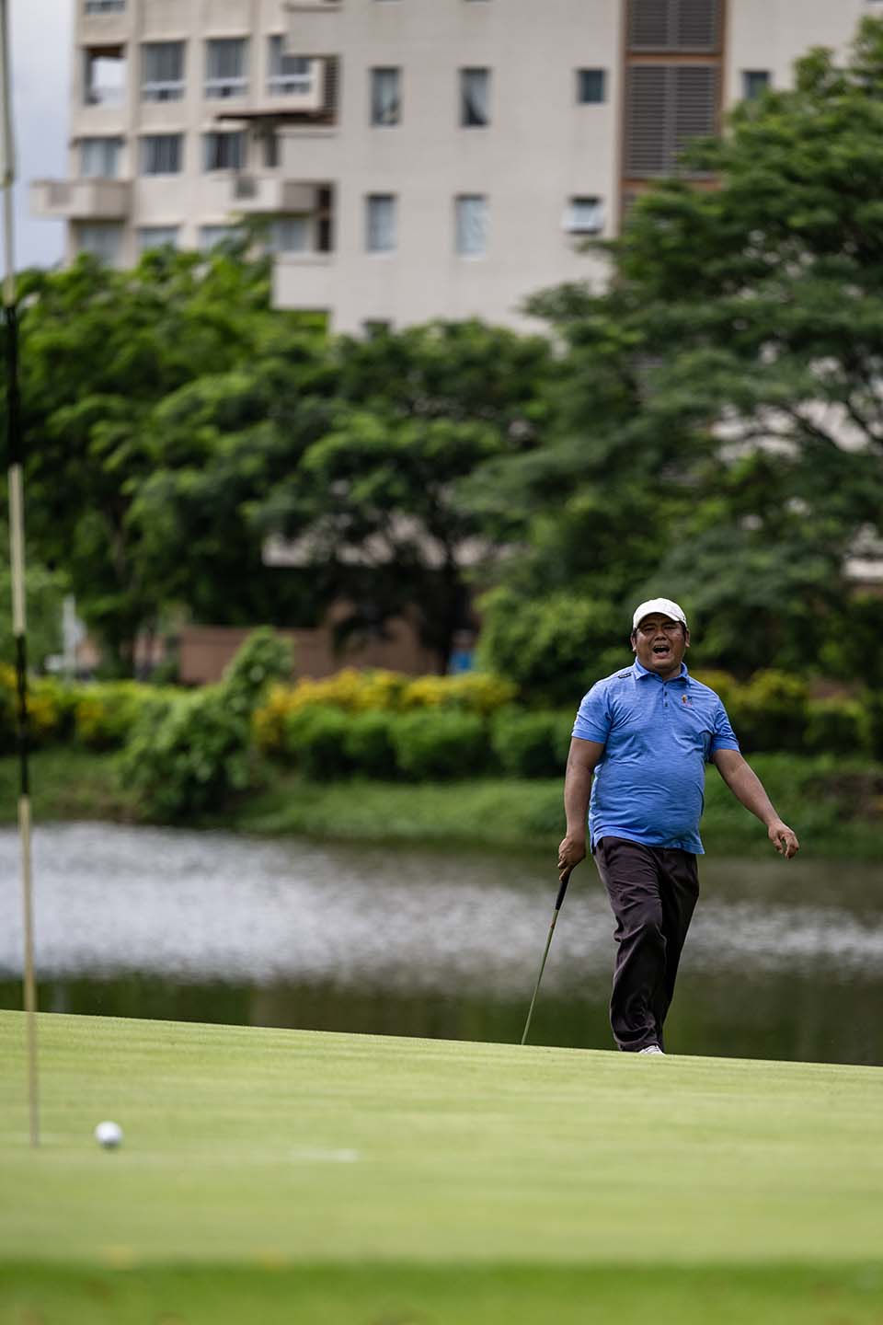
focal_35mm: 200
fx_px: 7358
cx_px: 442
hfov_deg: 6.9
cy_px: 662
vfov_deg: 10.3
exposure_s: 1/2500
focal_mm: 200
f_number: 2.8
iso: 220
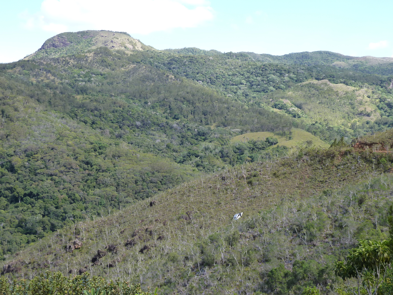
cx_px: 196
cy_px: 148
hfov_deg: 30.7
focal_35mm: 63
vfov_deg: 23.3
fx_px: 715
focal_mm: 10.3
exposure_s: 1/160
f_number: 4
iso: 125
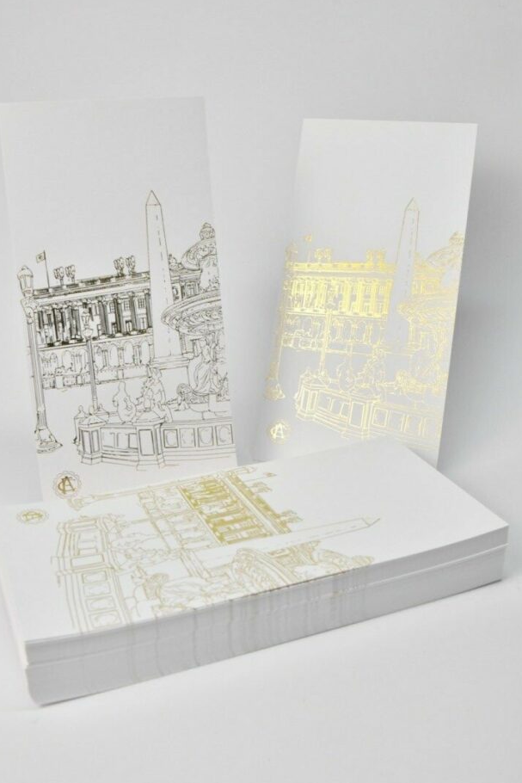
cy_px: 348
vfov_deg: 43.5
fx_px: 978
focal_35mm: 45
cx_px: 233
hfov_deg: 29.9
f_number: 11
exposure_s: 1/200
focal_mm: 27
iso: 2500
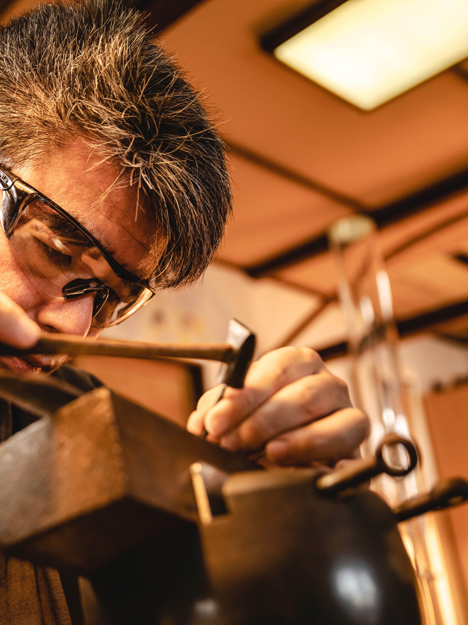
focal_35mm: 48
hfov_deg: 28.7
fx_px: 865
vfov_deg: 39.7
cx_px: 22
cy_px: 313
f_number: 2.8
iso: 800
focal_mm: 33
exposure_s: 1/250
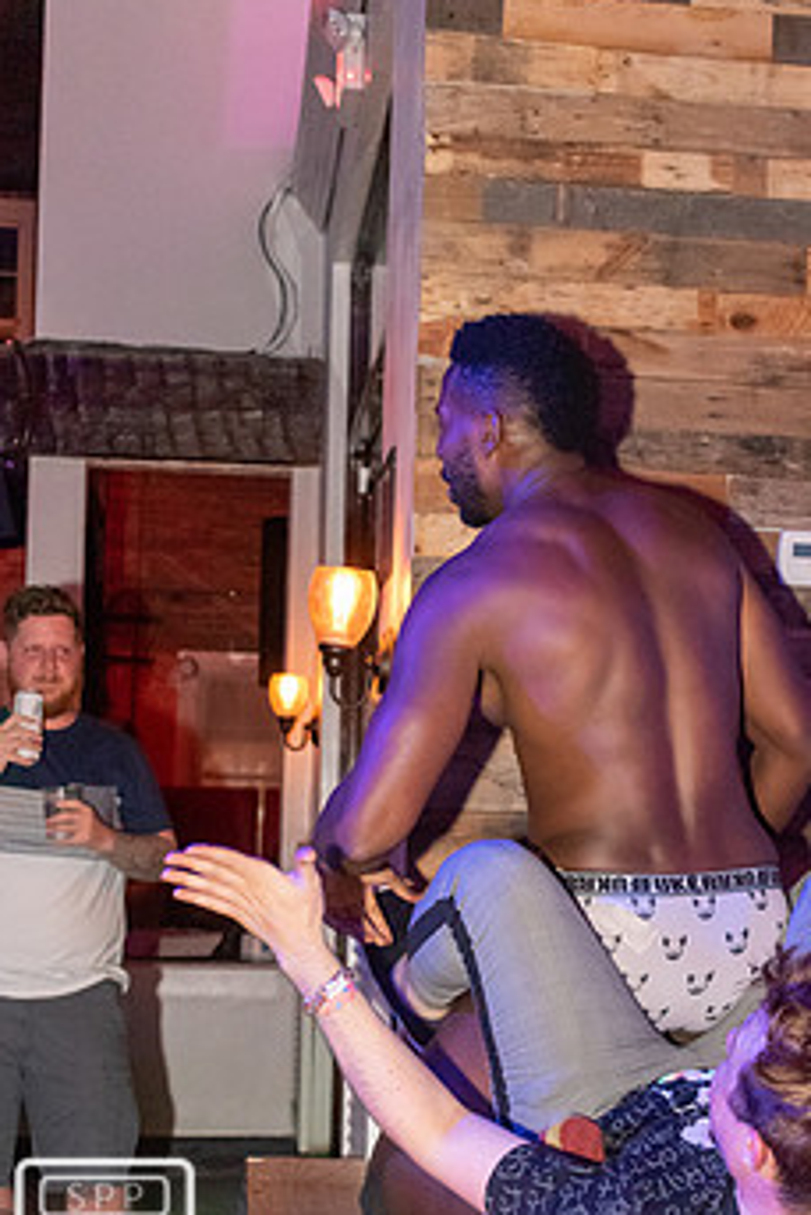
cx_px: 492
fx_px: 1924
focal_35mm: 57
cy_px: 730
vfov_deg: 34.9
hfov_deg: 23.8
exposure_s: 1/60
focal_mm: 29
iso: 6400
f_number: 4.2
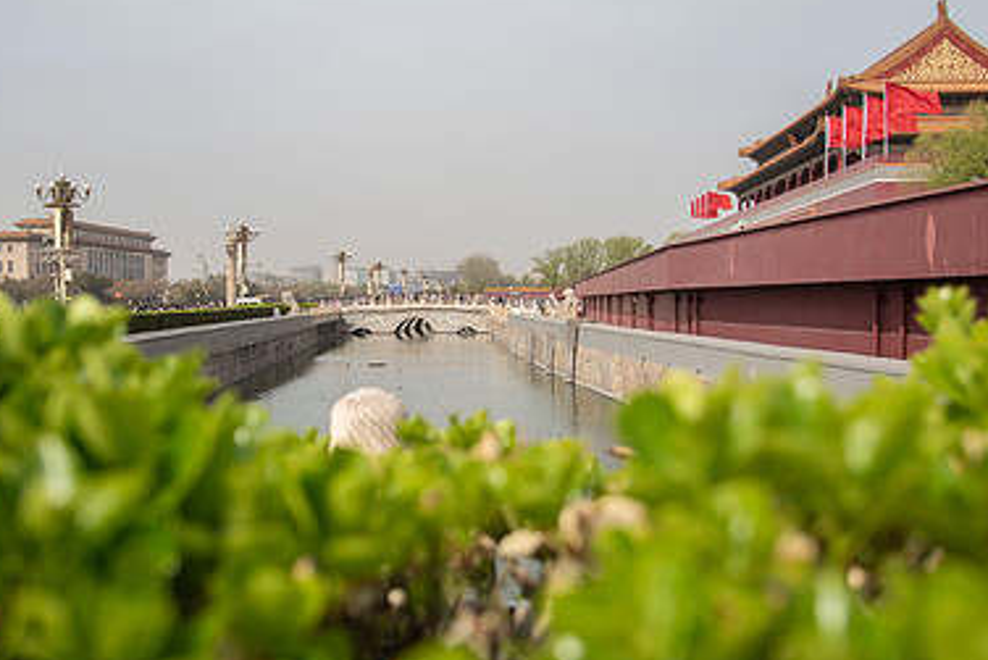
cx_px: 407
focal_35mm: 37
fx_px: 1016
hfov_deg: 51.6
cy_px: 325
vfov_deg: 36.0
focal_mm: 24
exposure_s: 1/640
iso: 100
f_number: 4
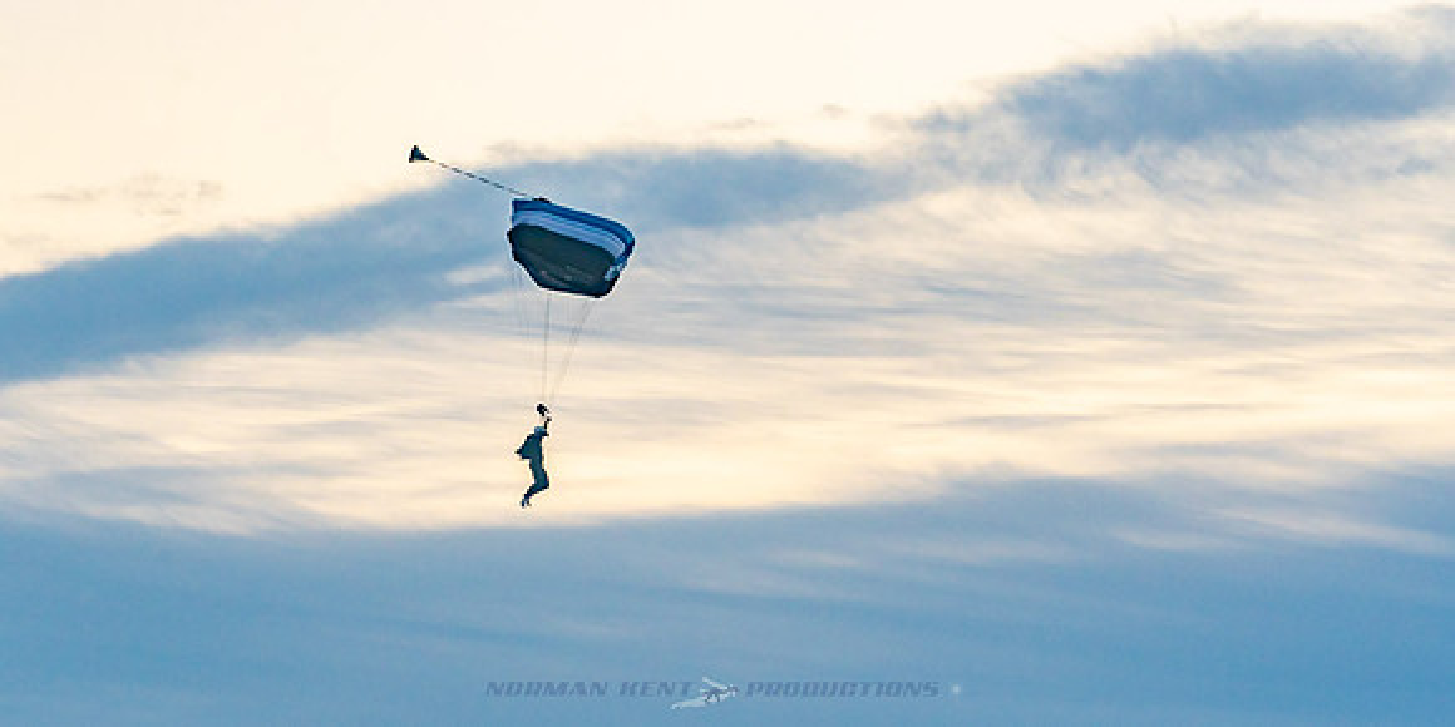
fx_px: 9761
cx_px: 576
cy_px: 318
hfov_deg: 8.5
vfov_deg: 4.3
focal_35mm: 260
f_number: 9
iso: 1000
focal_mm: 200
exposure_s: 1/250
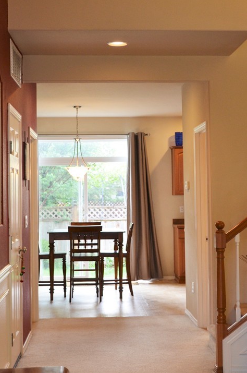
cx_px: 151
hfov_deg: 18.6
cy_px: 166
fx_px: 754
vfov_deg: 27.7
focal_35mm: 73
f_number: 4.8
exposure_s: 1/60
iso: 560
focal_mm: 32
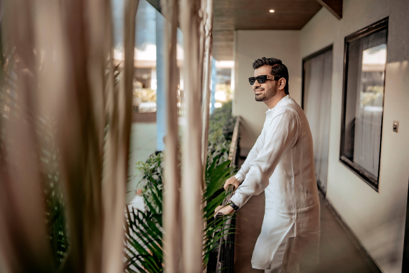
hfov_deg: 54.4
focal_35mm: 35
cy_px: 136
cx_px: 204
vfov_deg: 37.9
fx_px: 398
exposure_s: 1/1000
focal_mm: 35
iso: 400
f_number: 1.6
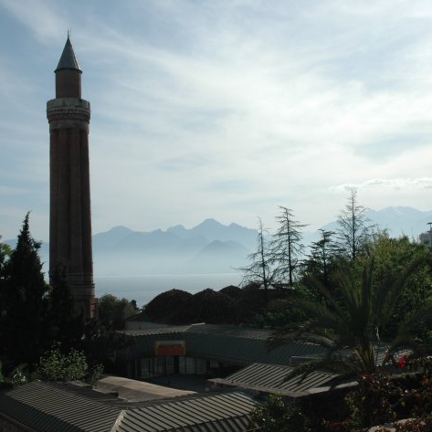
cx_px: 224
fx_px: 687
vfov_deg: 34.9
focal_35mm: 49
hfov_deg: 34.9
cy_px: 214
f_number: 14
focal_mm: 25
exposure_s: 1/250
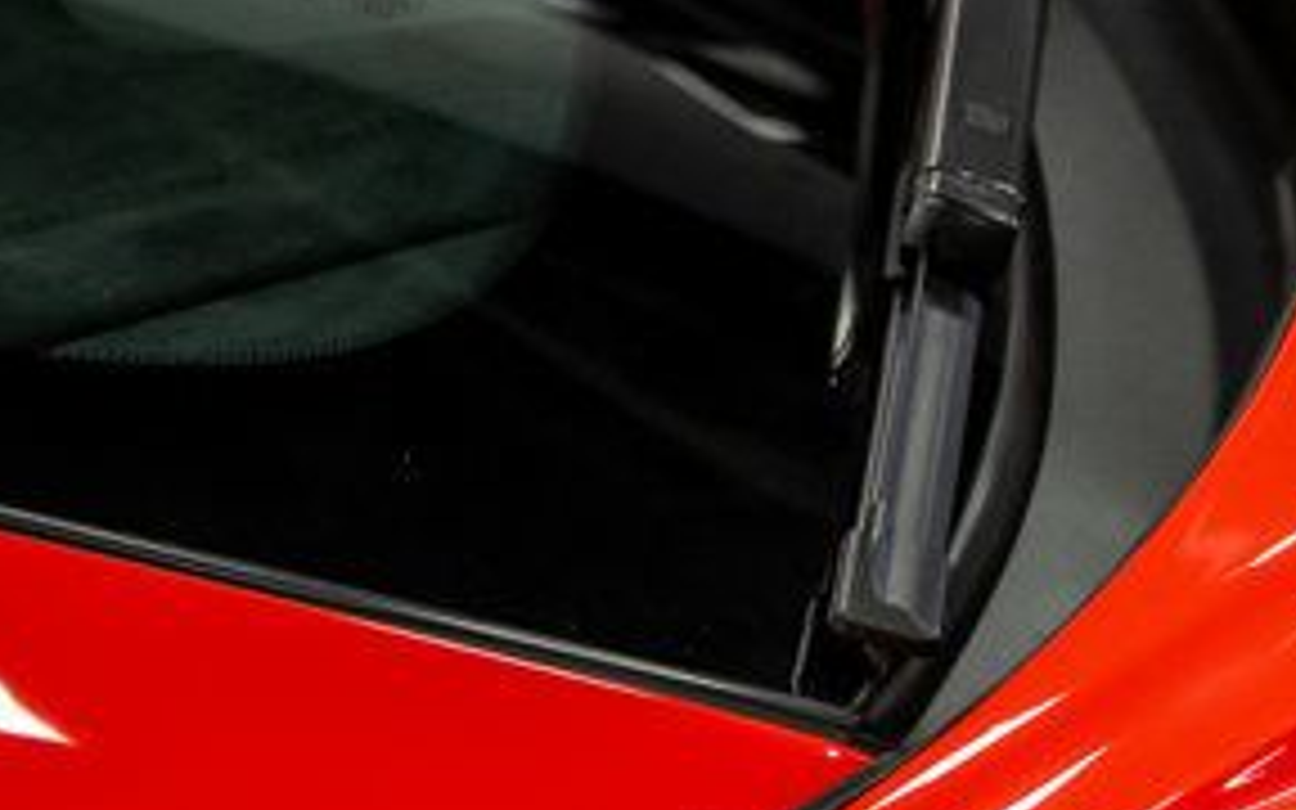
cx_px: 1472
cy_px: 794
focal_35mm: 152
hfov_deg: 13.5
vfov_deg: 8.6
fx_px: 5369
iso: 800
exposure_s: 1/60
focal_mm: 42
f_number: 5
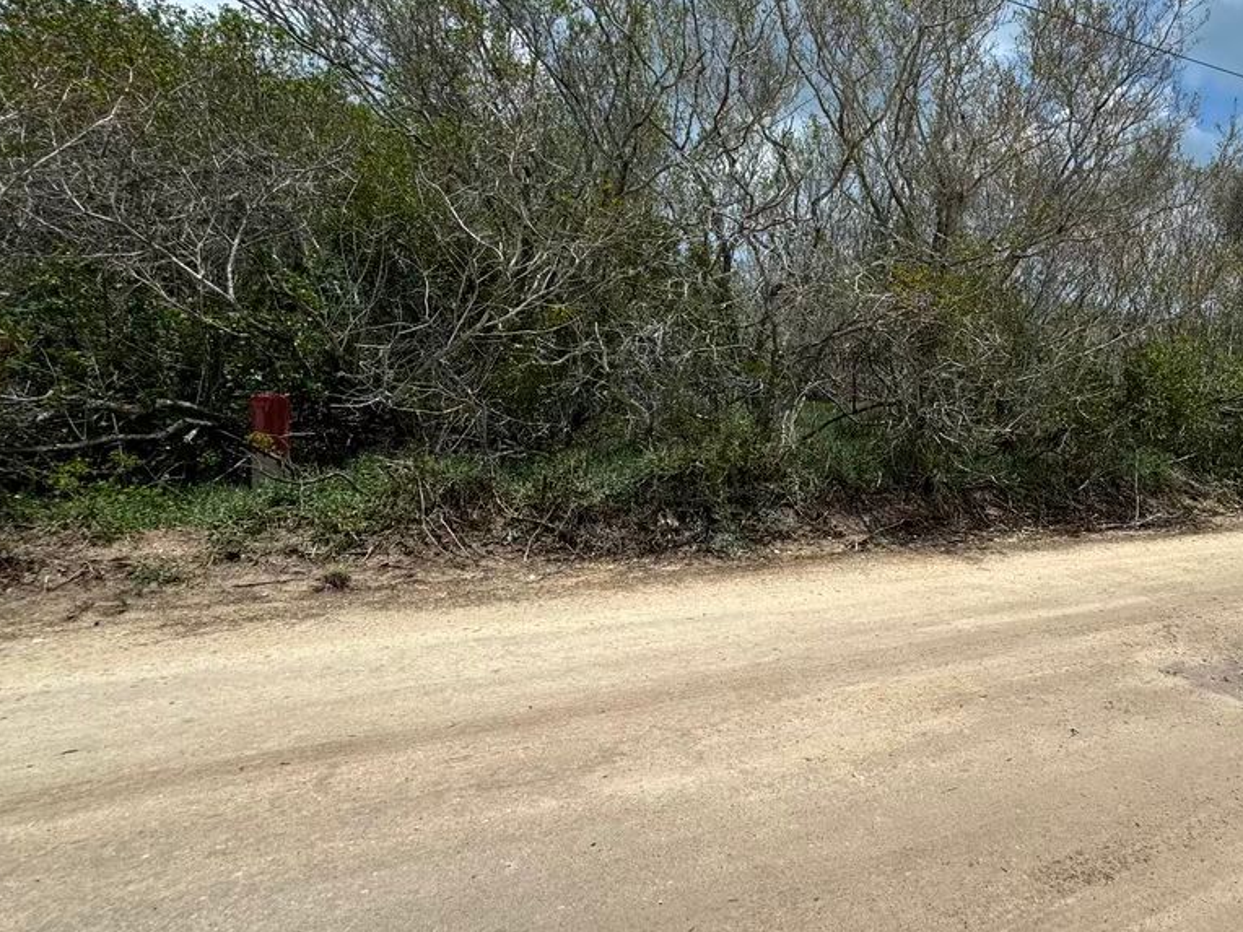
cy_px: 416
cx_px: 872
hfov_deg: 73.0
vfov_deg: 60.9
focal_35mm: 22
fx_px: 790
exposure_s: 1/2674
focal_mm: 2.22
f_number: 2.2
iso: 50
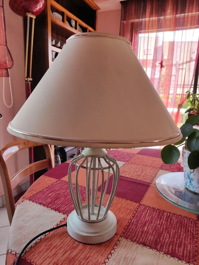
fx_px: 199
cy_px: 132
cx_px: 100
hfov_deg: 53.1
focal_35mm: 26
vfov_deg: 67.3
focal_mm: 4.74
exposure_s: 1/100
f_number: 1.79
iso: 70
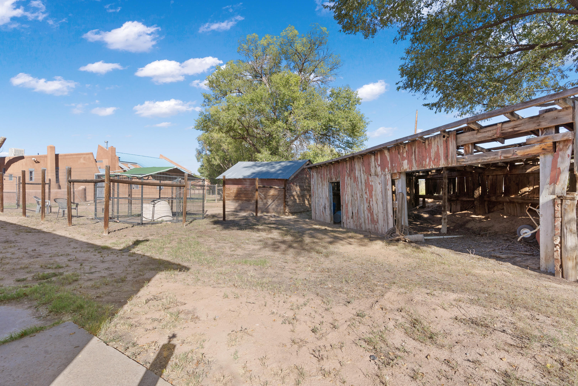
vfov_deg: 73.7
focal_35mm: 16
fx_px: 257
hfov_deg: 96.7
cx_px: 289
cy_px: 193
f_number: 9
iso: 320
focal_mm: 16
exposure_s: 1/100
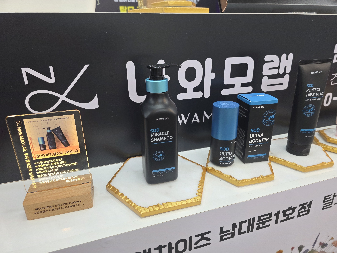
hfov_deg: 73.9
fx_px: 224
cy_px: 126
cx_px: 168
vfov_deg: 58.9
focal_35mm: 23
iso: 100
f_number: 1.7
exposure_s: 1/120
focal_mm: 6.3
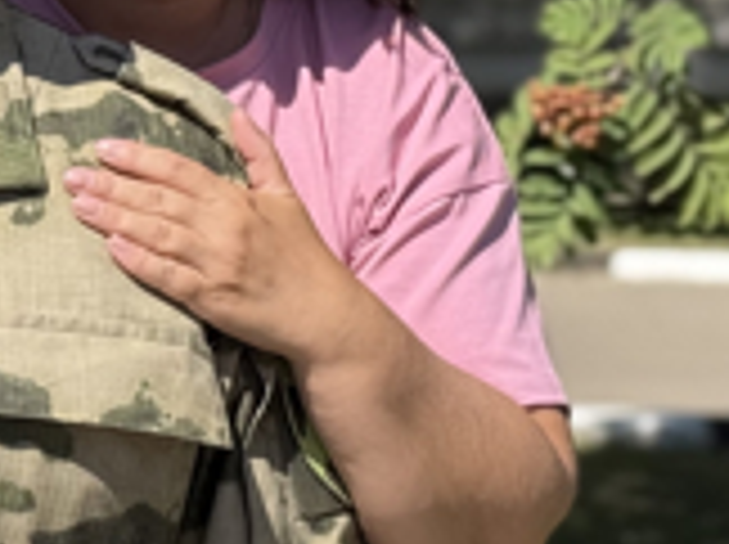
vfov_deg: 7.5
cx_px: -43
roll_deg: -0.4
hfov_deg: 9.9
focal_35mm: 198
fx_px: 4164
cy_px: 166
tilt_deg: -2.3
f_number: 1.78
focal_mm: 6.76
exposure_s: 1/5208
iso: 80
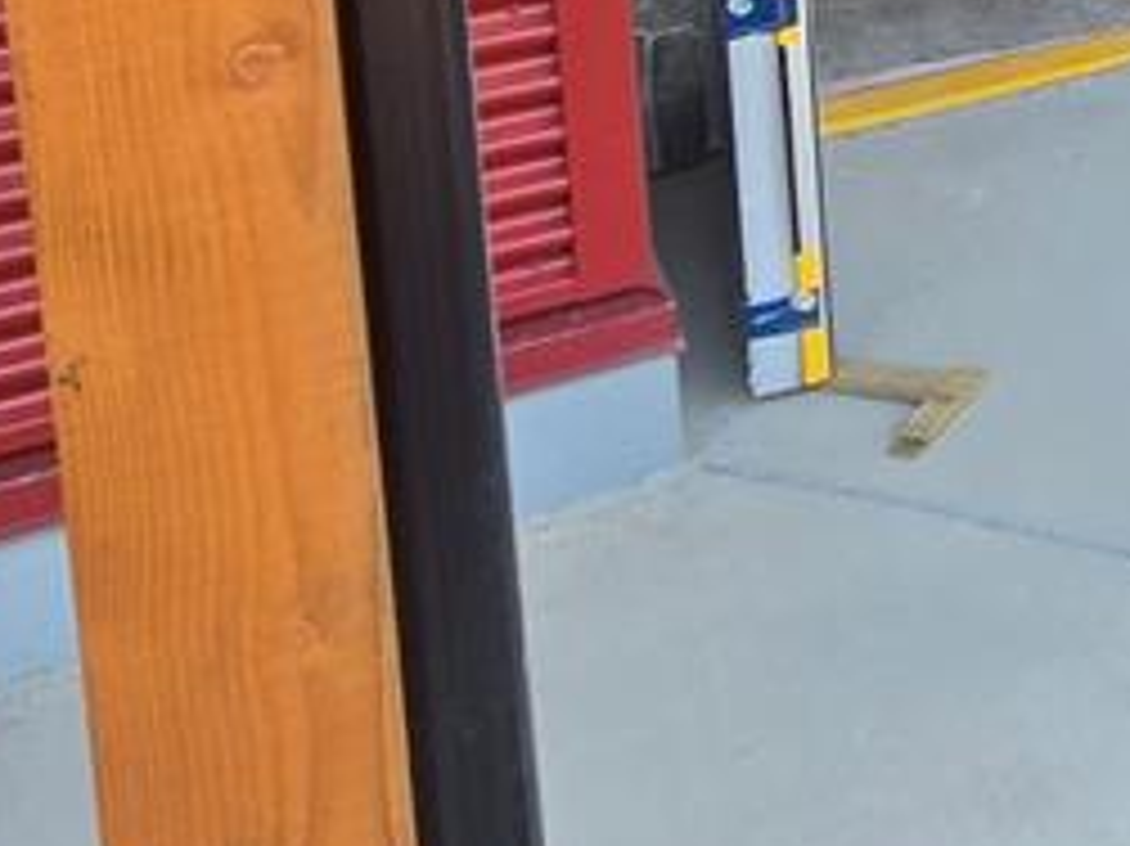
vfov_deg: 22.2
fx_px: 1729
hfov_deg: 29.5
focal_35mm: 53
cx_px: 1450
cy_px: -459
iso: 50
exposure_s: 1/120
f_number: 2.2
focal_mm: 2.2
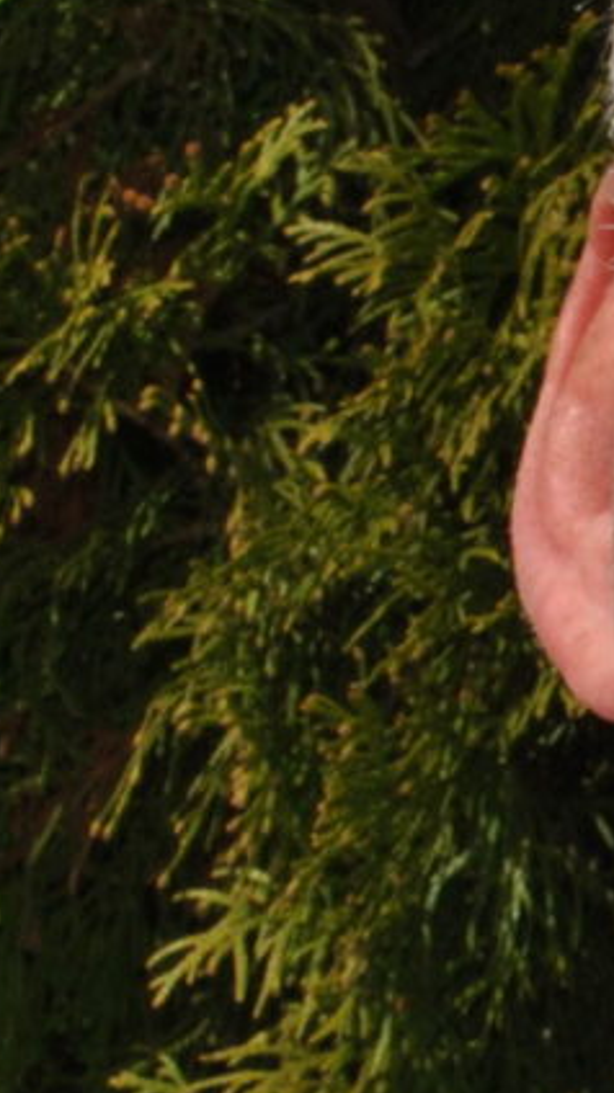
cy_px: 773
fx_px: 7161
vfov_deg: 8.7
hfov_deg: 4.8
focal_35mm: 247
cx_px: 1362
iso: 100
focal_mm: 26
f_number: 11
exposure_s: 1/200
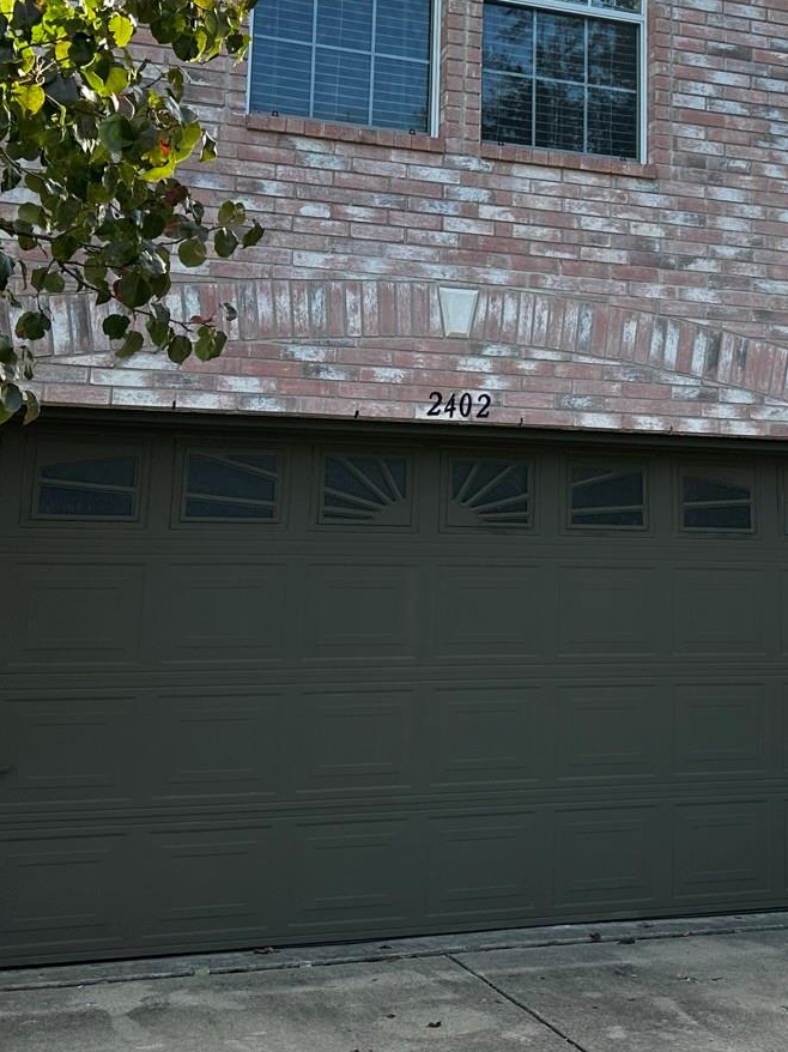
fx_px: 1701
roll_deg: -0.3
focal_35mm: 56
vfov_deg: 33.4
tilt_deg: +11.3
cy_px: 217
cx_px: 650
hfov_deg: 25.6
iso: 80
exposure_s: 1/680
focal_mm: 6.86
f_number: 1.78
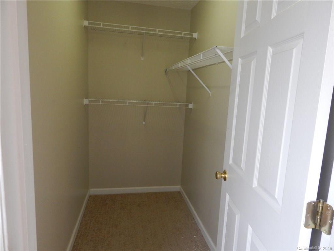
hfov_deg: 73.9
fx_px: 222
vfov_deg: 58.9
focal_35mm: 23
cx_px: 167
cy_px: 126
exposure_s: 1/60
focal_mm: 4
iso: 400
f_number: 3
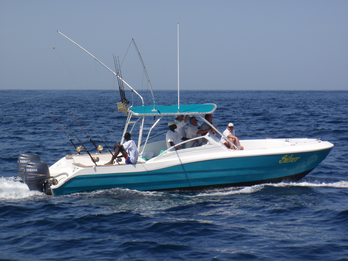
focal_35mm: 102
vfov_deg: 14.5
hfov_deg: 19.3
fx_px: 1025
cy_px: 130
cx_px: 174
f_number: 6.3
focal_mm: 18.2
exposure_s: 1/400
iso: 64
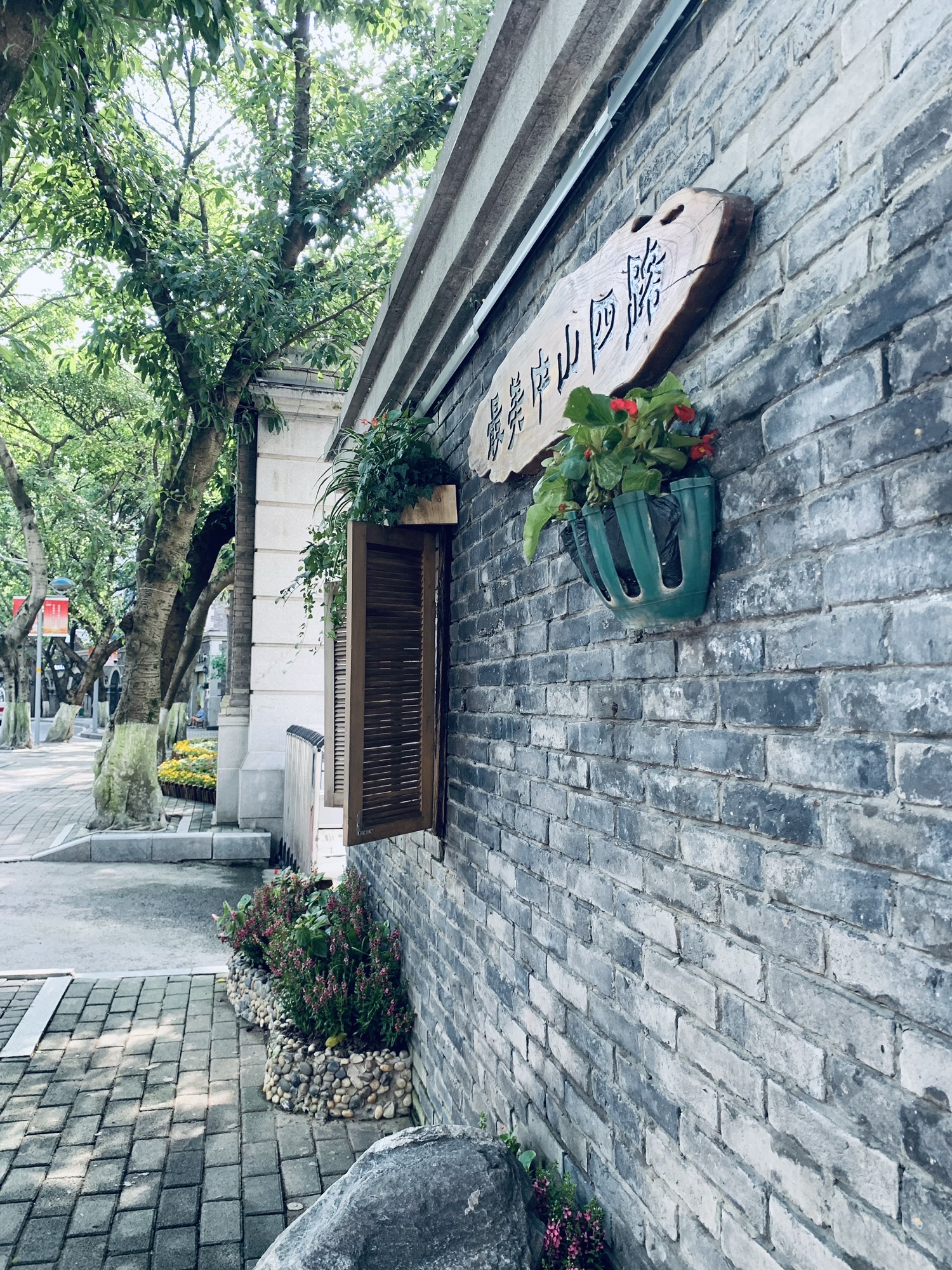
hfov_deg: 53.1
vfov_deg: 67.3
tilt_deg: +3.4
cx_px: 476
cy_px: 635
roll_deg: -0.6
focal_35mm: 26
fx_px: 953
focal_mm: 4.25
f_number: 1.8
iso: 100
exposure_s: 1/119
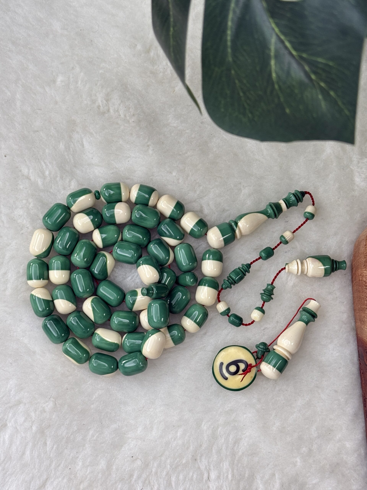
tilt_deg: -80.9
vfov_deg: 39.7
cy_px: 245
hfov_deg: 30.3
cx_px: 184
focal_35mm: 48
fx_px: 679
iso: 64
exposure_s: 1/175
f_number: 1.78
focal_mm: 6.76
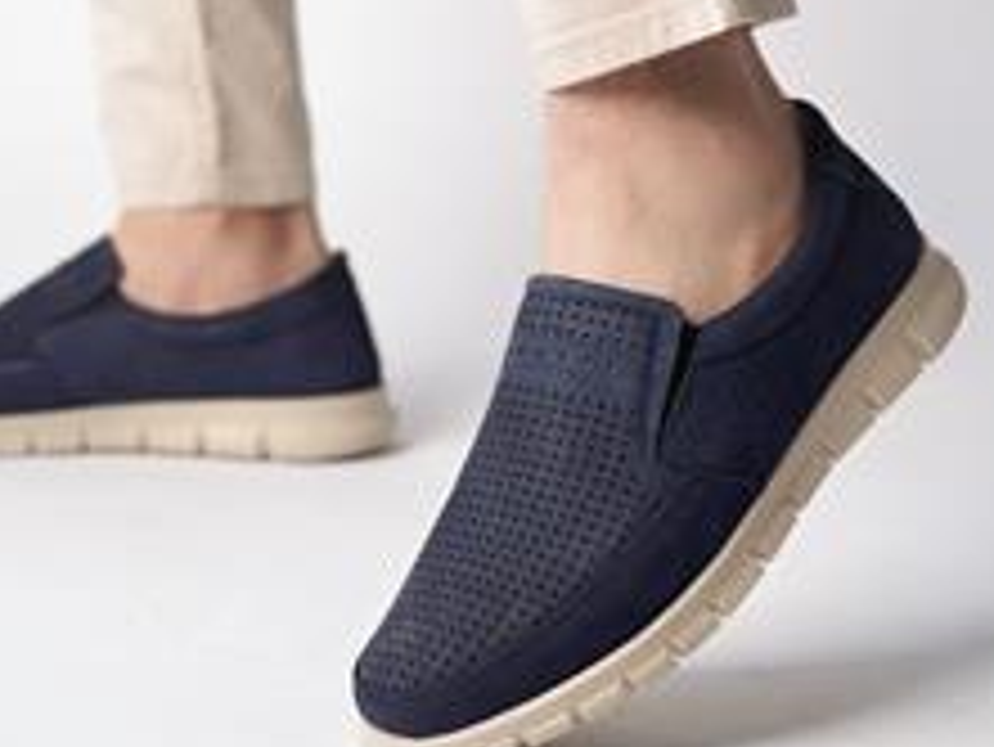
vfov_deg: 14.4
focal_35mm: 101
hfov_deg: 19.4
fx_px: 2902
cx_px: 391
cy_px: 16
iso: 250
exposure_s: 1/320
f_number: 4
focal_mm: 50
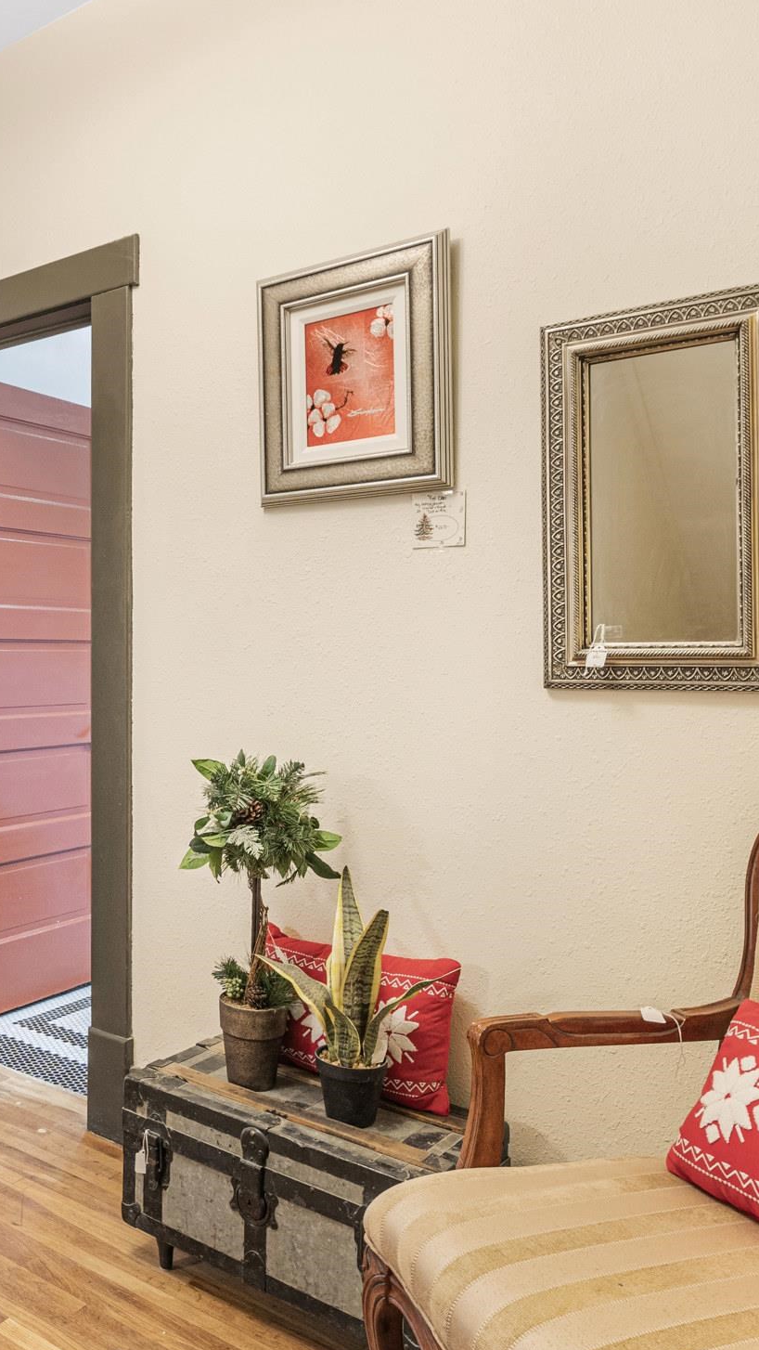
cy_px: 735
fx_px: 966
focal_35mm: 27
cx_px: 109
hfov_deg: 40.4
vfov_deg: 69.7
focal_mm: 15
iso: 1600
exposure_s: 1/15
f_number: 5
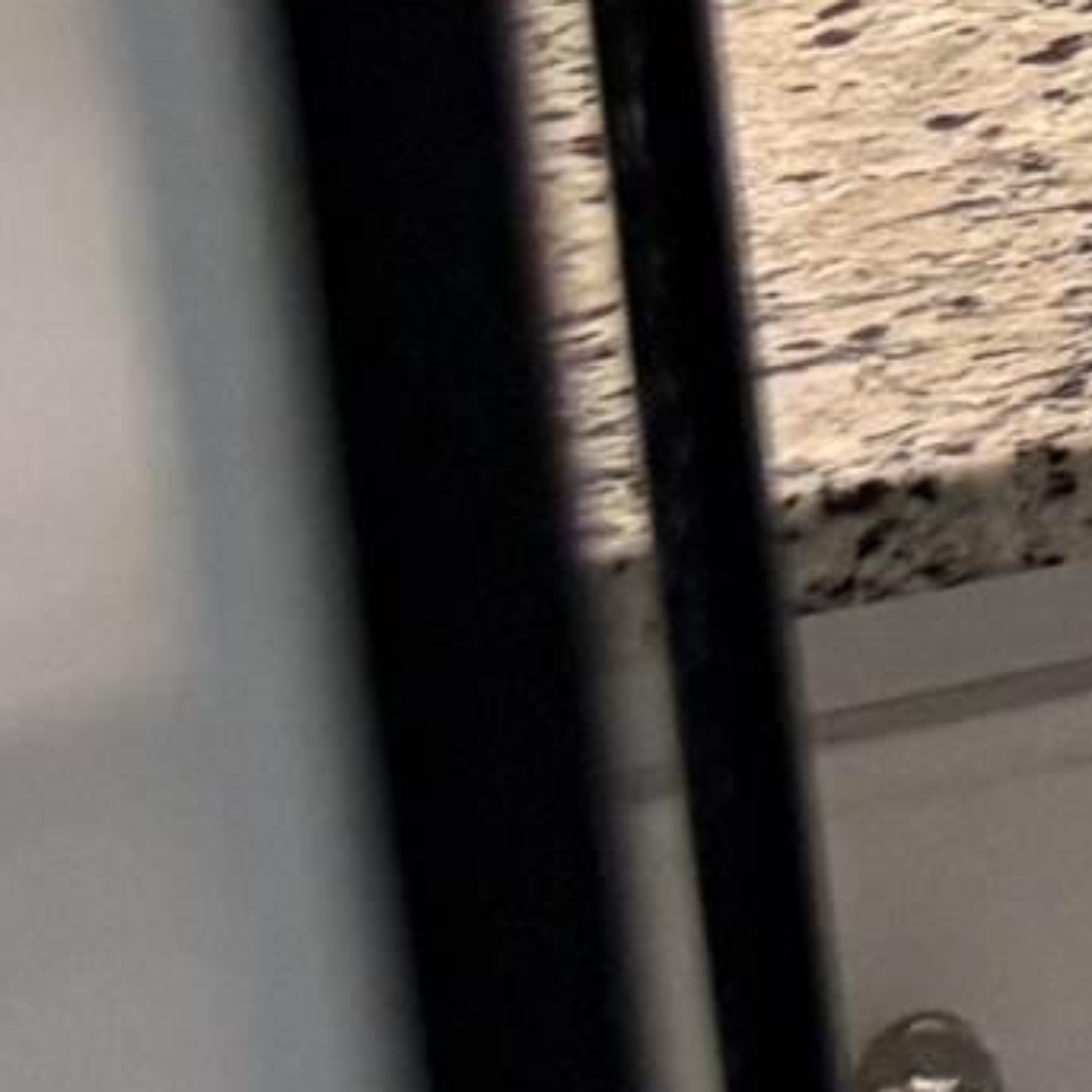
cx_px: 4833
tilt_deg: -9.7
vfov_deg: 8.1
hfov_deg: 6.6
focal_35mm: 190
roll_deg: +0.7
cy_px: -1926
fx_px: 6781
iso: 320
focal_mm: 6.76
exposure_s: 1/60
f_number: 1.78
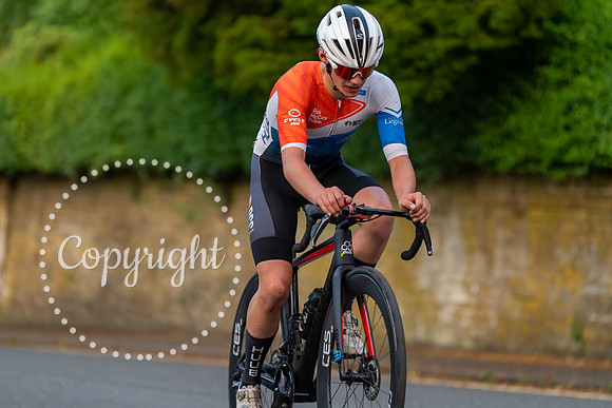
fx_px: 2523
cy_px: 184
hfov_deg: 13.8
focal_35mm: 148
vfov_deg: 9.3
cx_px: 276
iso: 1250
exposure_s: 1/1000
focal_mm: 135
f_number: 2.8
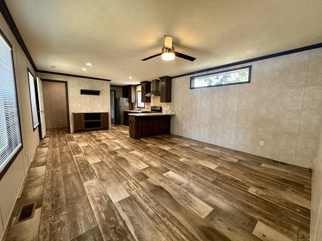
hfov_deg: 102.1
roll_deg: -0.9
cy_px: 120
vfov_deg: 85.7
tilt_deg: -5.9
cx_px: 161
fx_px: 130
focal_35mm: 14
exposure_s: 1/60
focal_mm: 2.22
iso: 250
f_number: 2.2
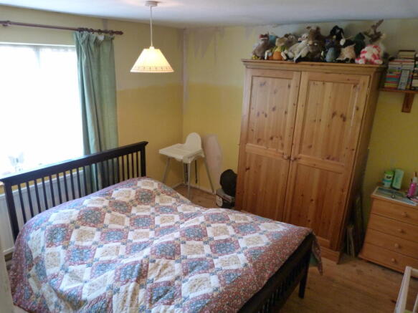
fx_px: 302
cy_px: 156
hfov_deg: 69.4
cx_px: 209
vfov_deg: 54.9
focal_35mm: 25
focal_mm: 4.5
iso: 400
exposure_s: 1/25
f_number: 2.8
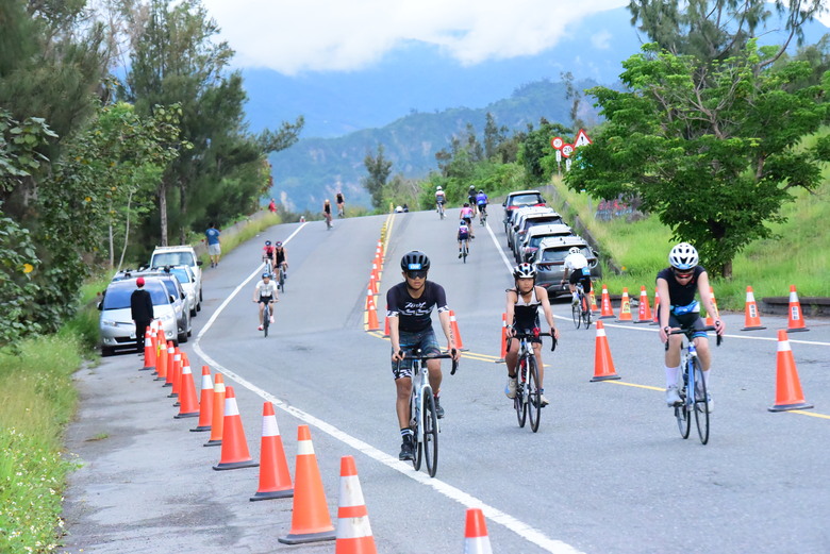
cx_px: 415
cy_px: 277
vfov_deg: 9.5
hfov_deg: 14.1
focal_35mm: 145
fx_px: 3345
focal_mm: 145
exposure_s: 1/4000
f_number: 9
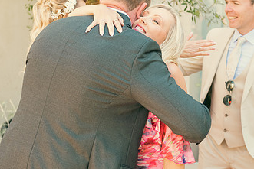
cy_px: 74
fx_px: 494
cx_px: 121
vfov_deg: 19.5
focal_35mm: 70
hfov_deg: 28.8
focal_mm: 40
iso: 160
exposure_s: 1/250
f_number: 3.5
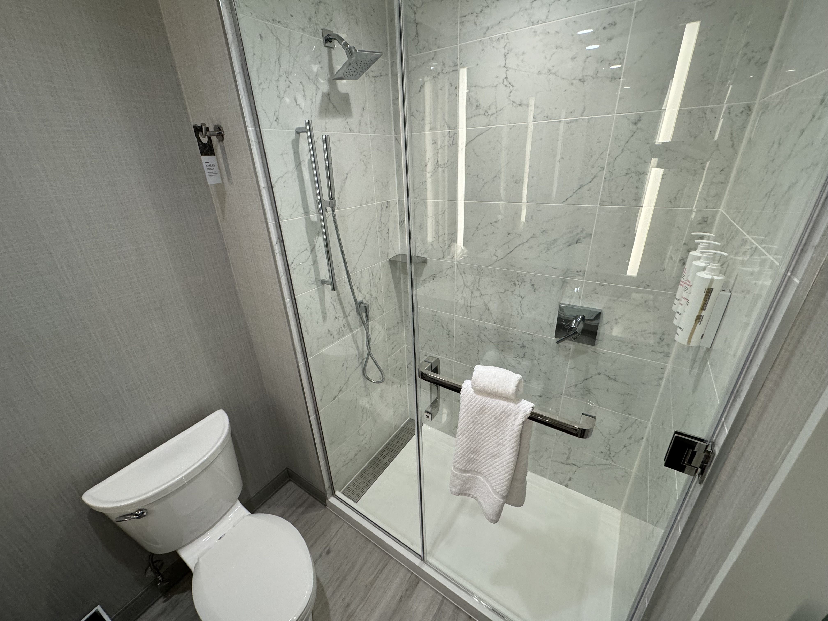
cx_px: 414
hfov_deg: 102.1
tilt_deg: -23.6
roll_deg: +2.7
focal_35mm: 14
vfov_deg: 85.7
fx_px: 335
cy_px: 310
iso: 250
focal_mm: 2.22
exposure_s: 1/120
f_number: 2.2
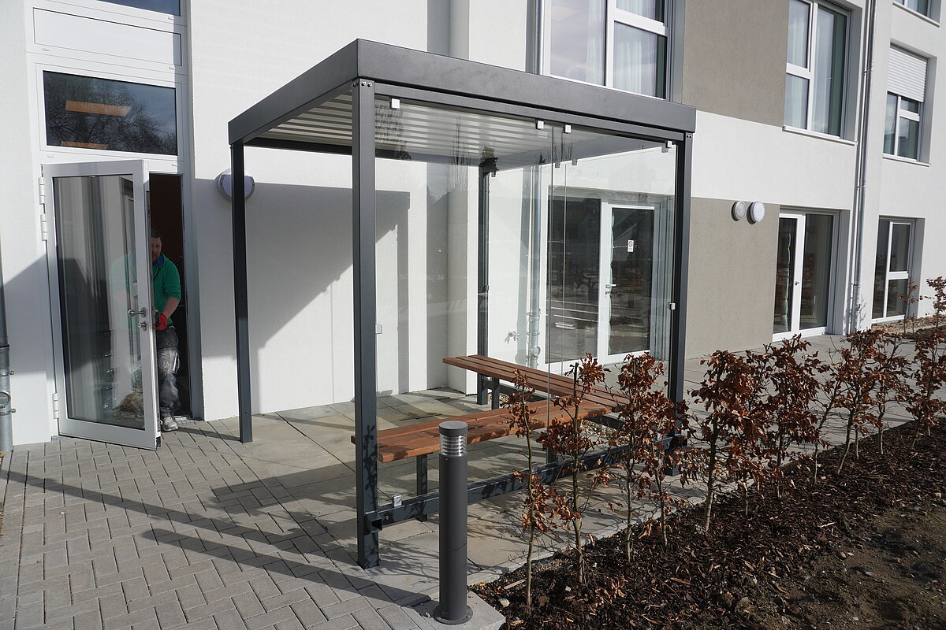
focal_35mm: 24
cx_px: 473
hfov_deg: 73.7
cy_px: 315
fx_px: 631
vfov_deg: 53.1
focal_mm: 16
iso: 100
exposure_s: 1/500
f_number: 7.1
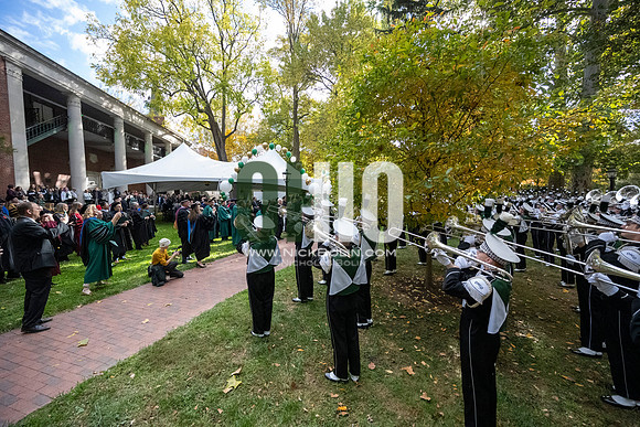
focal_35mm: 14
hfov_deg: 104.2
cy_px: 214
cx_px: 320
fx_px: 249
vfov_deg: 81.2
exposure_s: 1/8000
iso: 6400
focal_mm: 14
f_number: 4
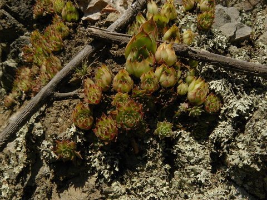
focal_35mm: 33
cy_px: 100
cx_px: 134
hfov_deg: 55.4
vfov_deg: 42.9
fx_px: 255
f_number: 5.6
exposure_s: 1/640
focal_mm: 5.9
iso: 64
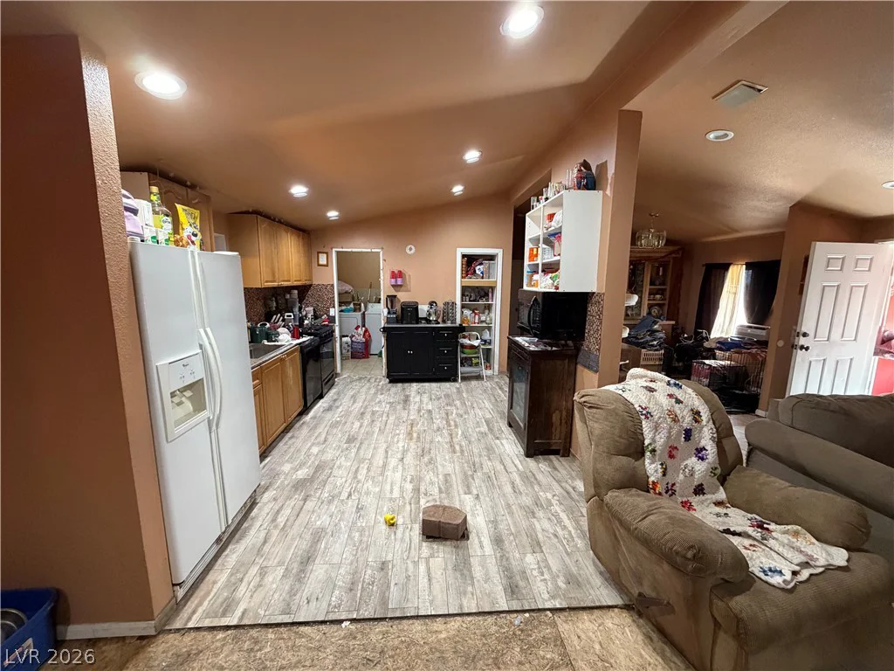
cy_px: 336
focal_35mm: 14
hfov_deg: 102.1
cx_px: 447
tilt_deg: -9.5
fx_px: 362
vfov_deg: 85.7
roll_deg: -0.2
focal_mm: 2.22
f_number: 2.2
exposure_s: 1/60
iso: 500
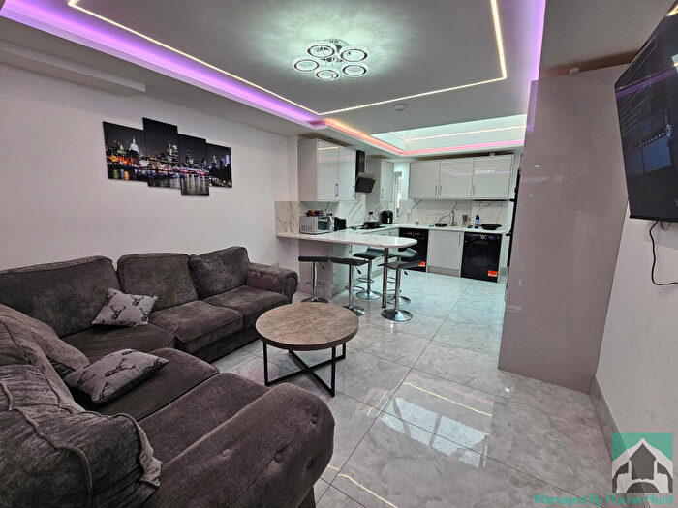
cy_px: 254
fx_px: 255
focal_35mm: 13
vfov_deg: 89.9
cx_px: 339
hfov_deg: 106.2
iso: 80
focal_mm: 2.2
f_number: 2.2
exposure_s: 1/100
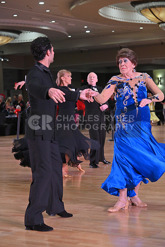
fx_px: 584
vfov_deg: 23.9
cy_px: 124
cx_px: 82
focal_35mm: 85
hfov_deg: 16.1
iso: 2500
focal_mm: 85
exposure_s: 1/400
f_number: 5
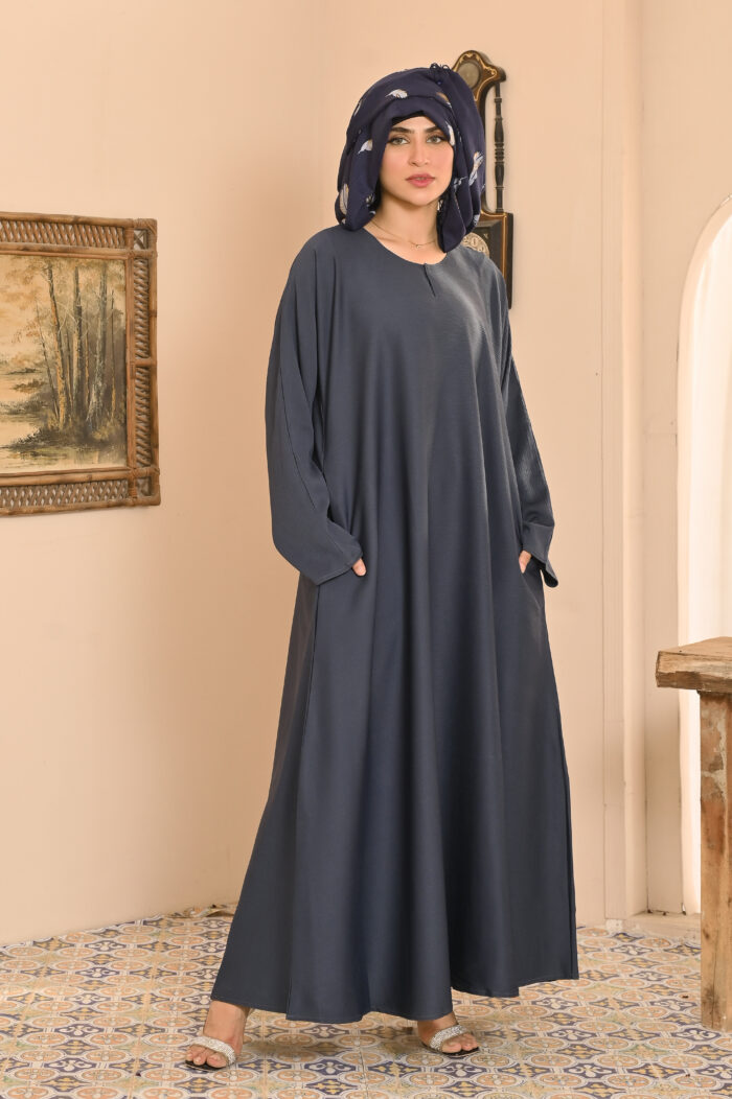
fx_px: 1527
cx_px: 366
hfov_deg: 27.0
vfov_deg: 39.6
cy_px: 550
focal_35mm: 50
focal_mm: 50
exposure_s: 1/160
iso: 400
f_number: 5.6
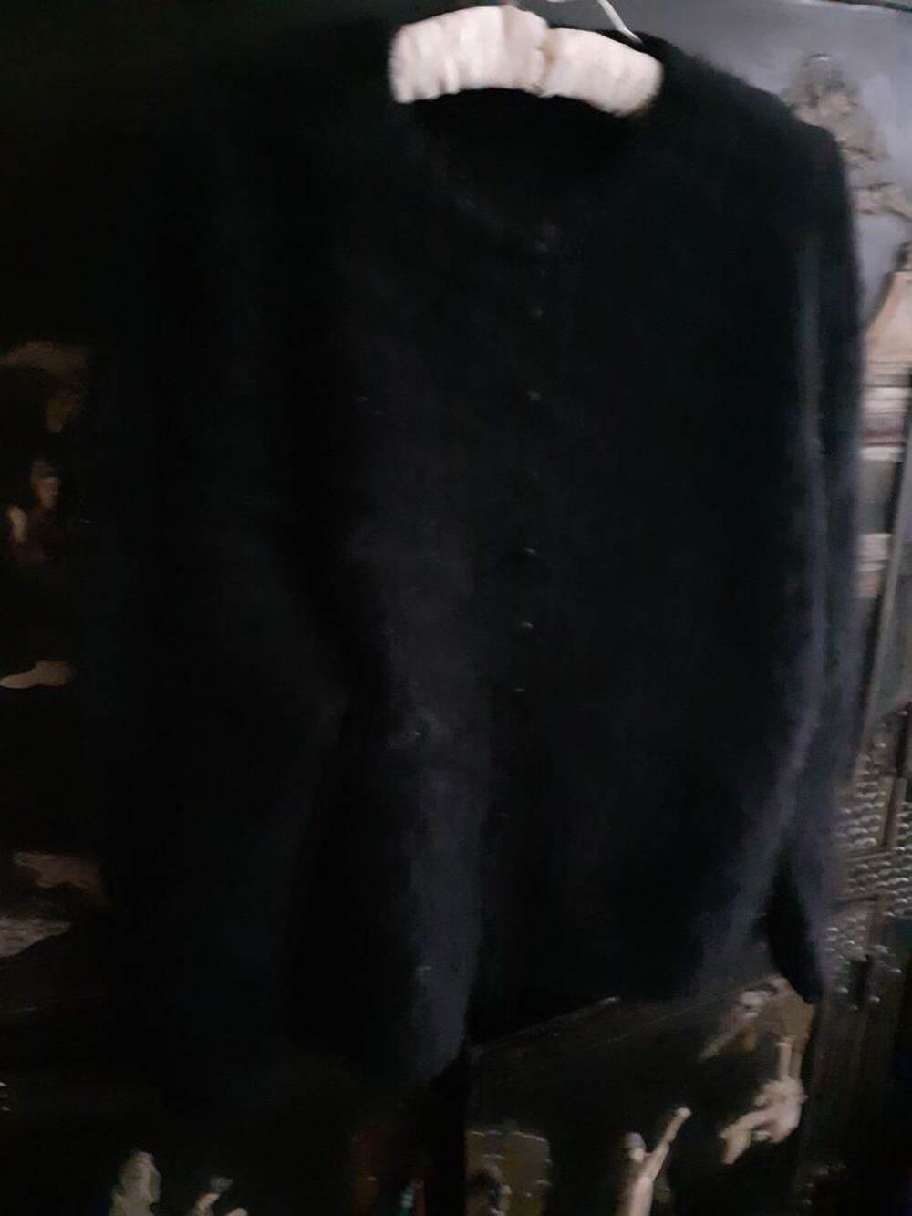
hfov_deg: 51.4
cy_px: 608
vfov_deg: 65.3
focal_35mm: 27
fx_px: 948
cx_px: 456
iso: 1250
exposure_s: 1/10
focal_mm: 3.6
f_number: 1.9
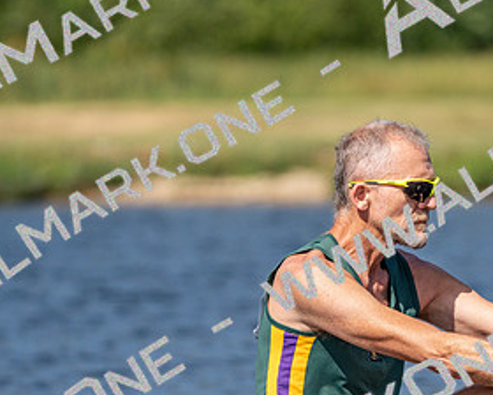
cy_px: 317
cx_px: 479
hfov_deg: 2.8
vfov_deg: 2.3
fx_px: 10024
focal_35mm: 687
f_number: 6.3
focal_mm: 353
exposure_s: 1/2000
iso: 200
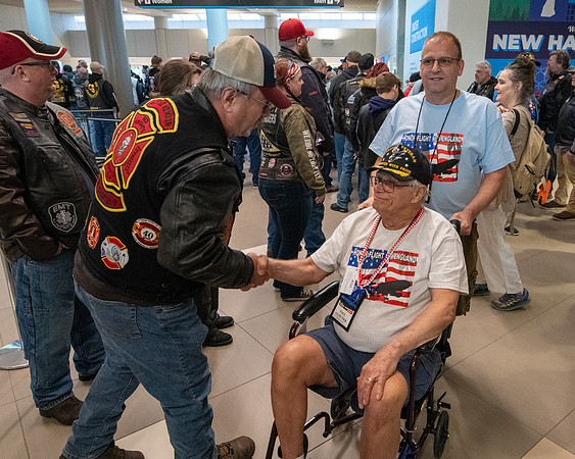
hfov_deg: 50.7
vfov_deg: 41.8
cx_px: 341
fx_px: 602
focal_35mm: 35
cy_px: 224
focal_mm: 24
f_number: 4.5
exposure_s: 1/250
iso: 10000
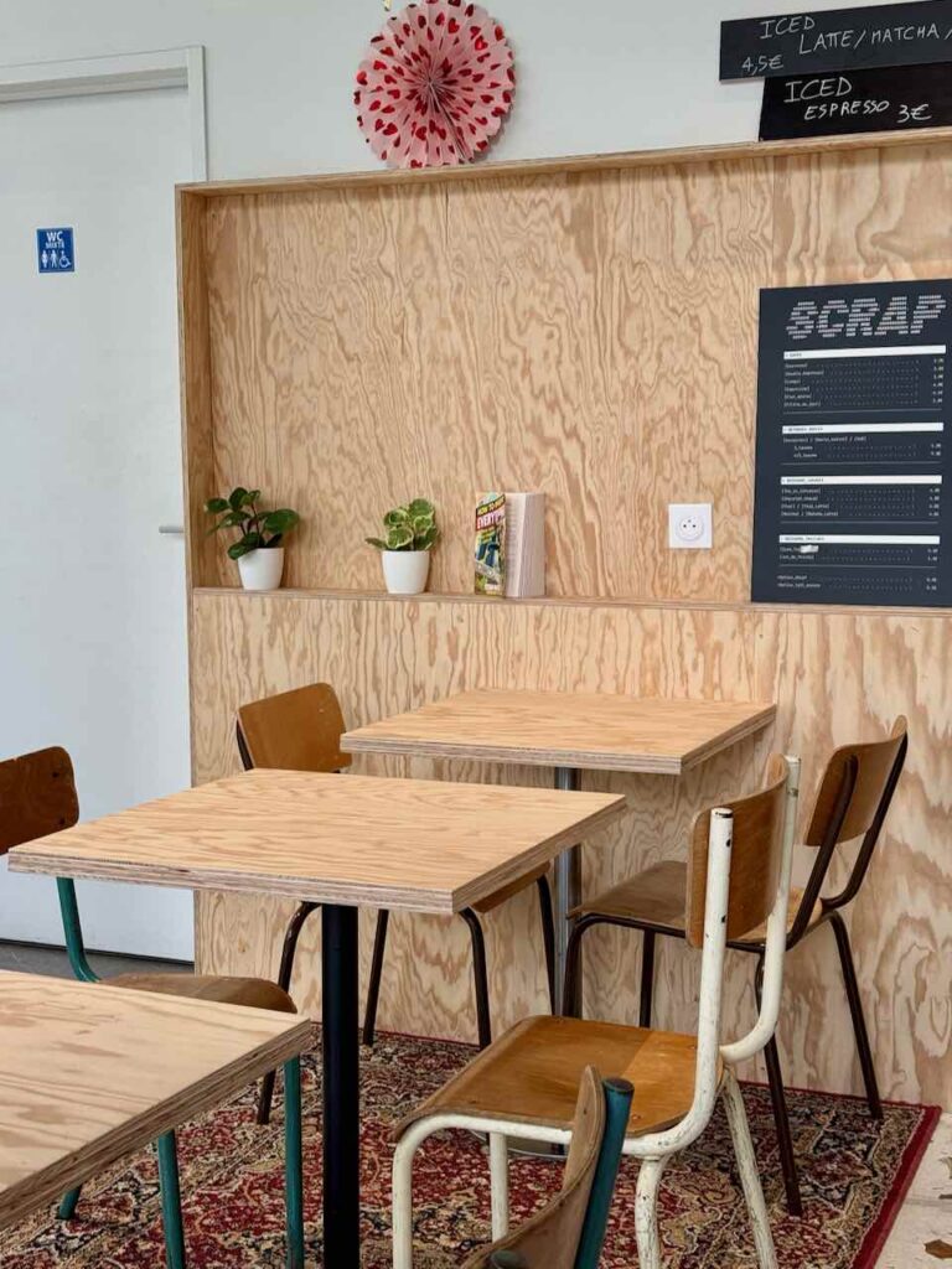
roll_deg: -0.1
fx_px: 1760
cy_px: 634
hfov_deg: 30.3
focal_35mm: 48
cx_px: 476
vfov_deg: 39.7
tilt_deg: -5.9
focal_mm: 6.76
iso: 64
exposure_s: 1/152
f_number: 1.78
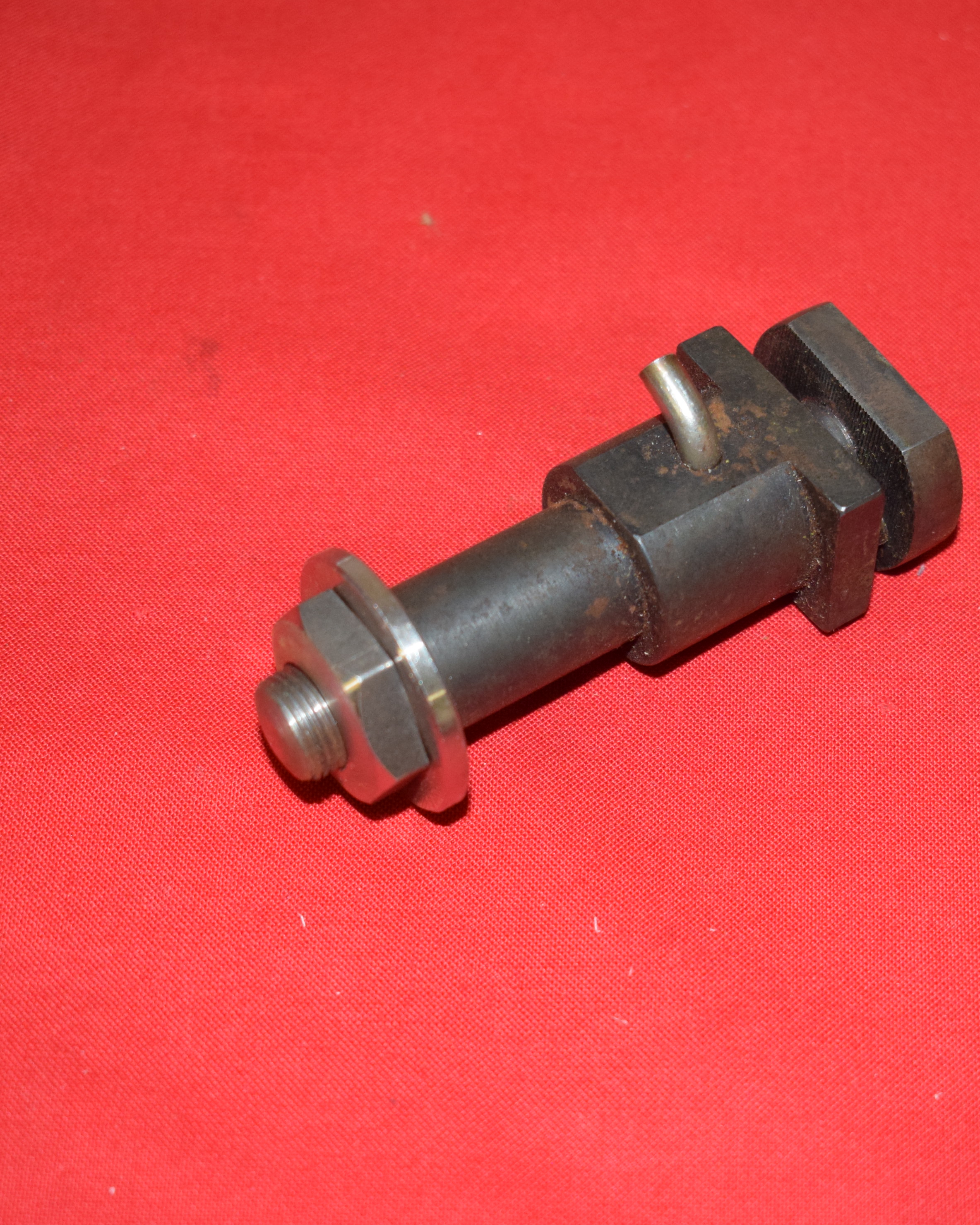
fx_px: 2792
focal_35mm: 77
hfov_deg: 19.9
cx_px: 639
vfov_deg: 24.7
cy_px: 620
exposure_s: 1/200
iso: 1250
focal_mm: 36
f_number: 5
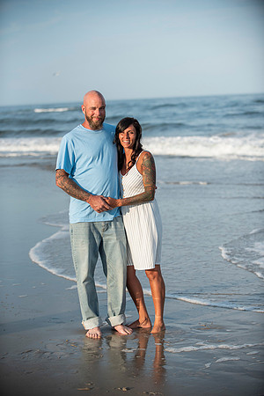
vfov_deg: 22.6
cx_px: 132
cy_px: 198
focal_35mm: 90
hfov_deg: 15.2
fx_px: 990
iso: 250
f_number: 3.2
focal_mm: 90
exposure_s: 1/4000
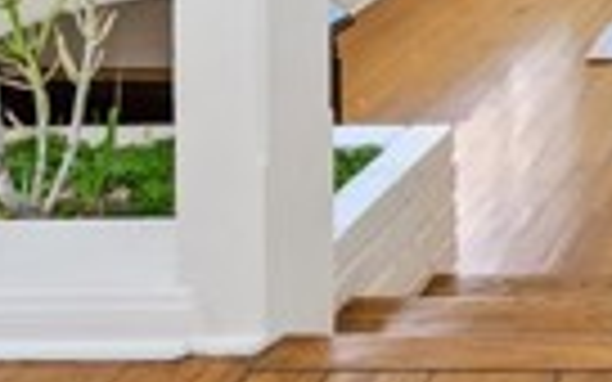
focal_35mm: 67
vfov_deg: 15.4
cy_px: -386
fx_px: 1117
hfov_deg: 23.1
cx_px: 976
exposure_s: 1/13
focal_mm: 14
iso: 100
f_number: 8
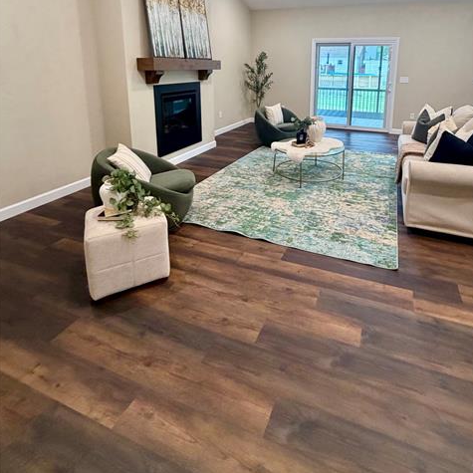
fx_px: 309
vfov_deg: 70.4
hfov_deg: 74.1
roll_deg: -0.6
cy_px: 125
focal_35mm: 20
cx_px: 281
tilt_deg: -9.0
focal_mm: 2.22
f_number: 2.2
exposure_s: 1/60
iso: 250
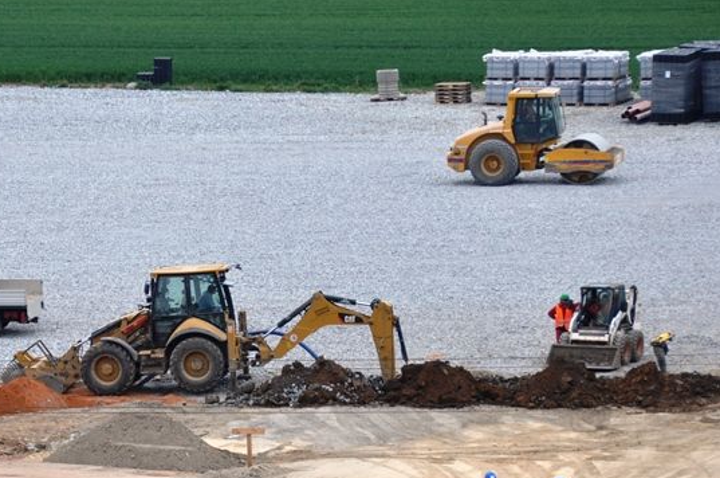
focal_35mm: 272
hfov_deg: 7.6
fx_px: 5429
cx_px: 176
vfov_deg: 5.0
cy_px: 450
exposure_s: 1/160
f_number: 6.3
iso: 200
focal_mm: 95
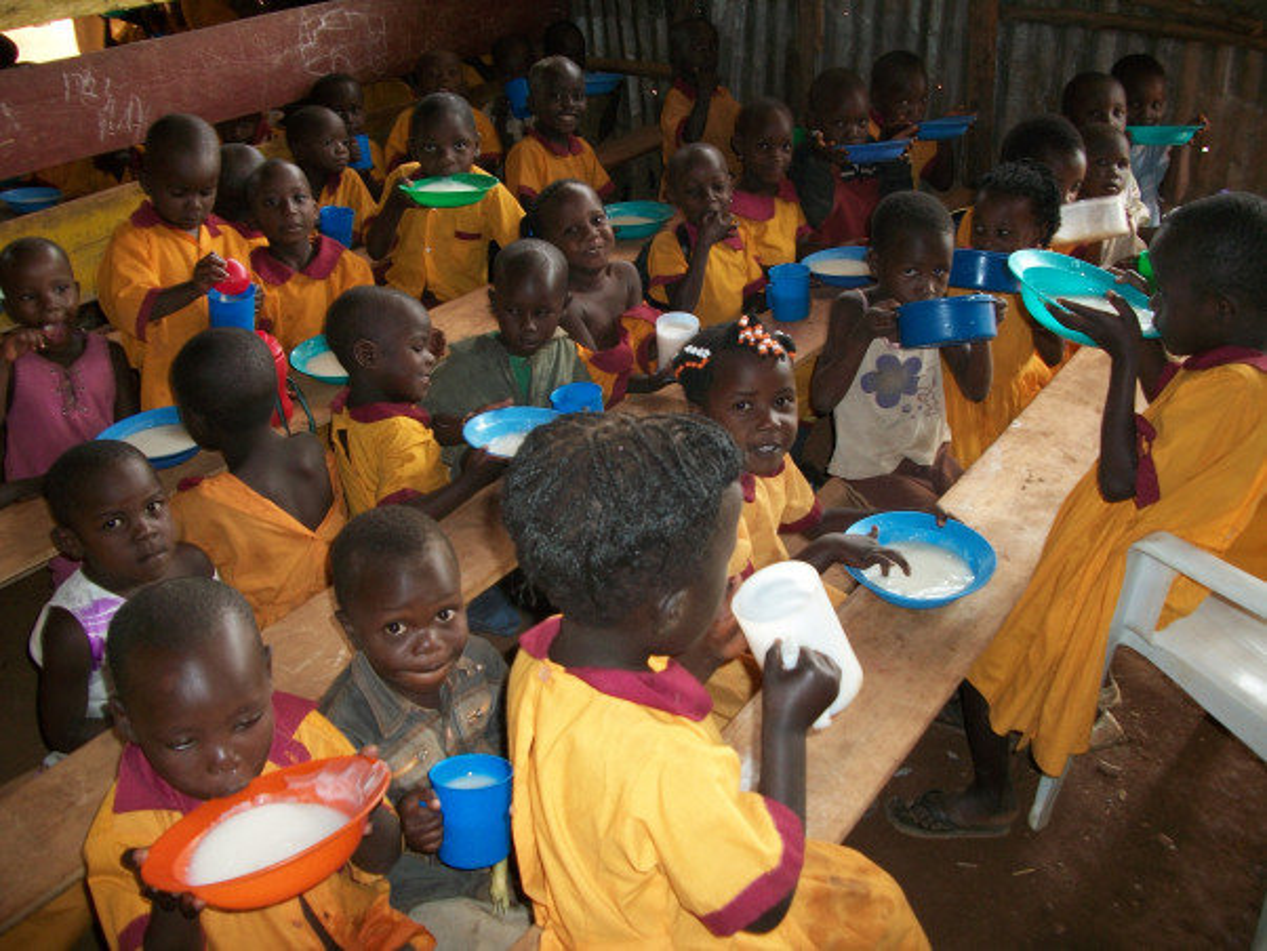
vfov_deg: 44.2
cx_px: 634
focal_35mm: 32
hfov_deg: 56.8
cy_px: 476
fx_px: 1172
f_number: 2.9
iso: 80
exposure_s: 1/30
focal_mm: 5.7
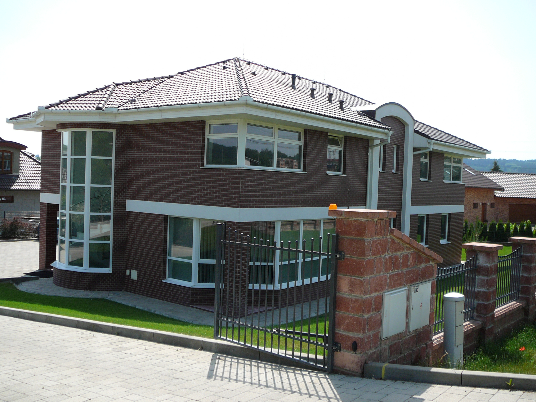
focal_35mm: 35
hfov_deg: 52.6
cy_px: 201
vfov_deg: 40.7
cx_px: 268
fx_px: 542
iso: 80
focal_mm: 5.2
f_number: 2.8
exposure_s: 1/800
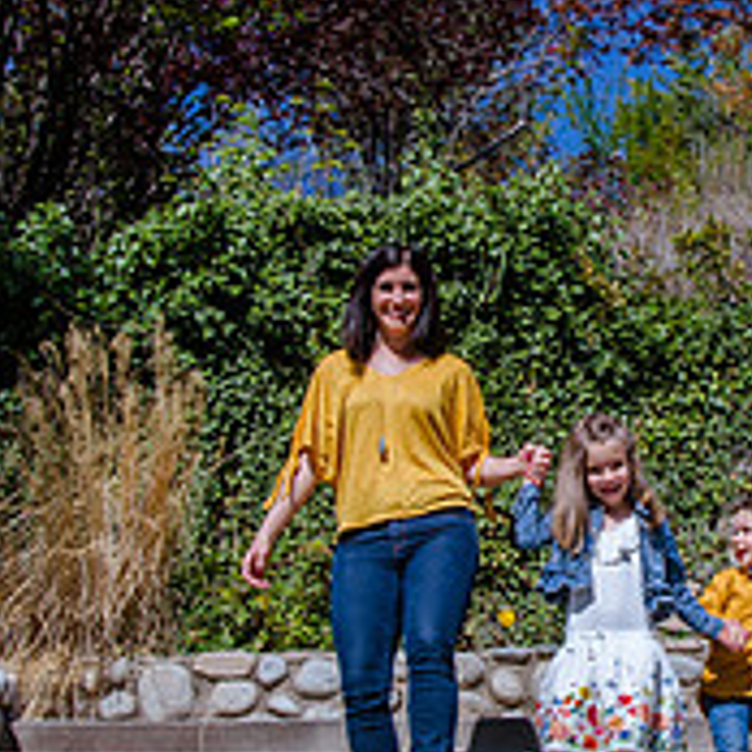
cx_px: 596
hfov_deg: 19.1
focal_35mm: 90
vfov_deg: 19.3
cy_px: 425
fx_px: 2212
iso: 200
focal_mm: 28
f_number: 13
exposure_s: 1/320
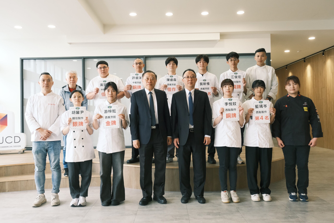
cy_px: 112
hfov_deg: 60.3
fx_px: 288
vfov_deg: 42.3
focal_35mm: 31
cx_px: 167
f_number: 5.6
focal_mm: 20.5
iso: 4000
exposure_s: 1/250
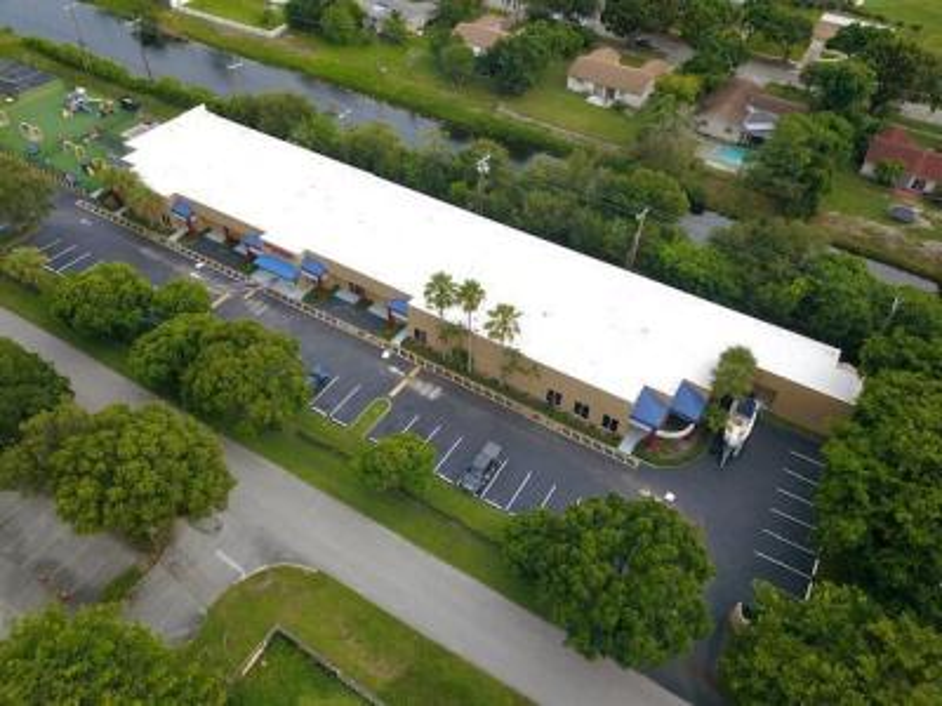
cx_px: 471
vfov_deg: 53.1
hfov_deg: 67.3
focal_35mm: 26
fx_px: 708
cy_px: 353
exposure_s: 1/355
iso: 100
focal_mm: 4.73
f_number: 2.2
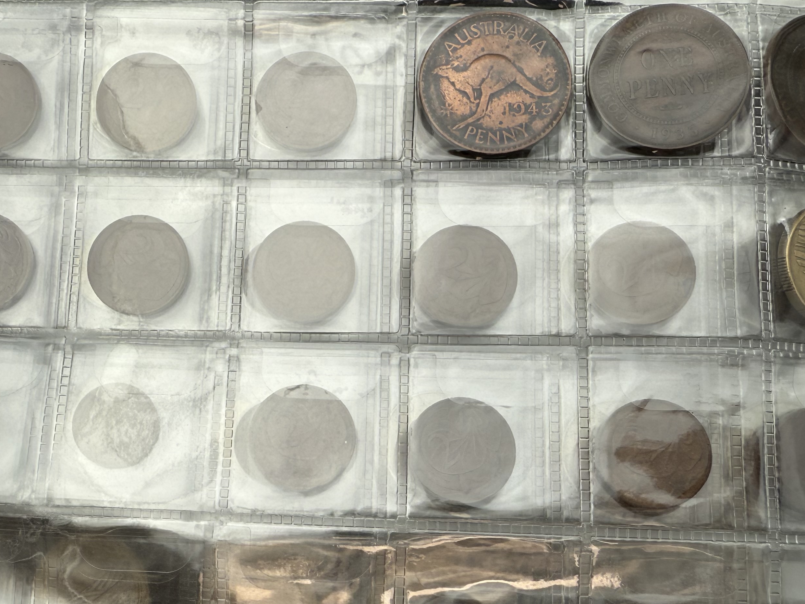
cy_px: 363
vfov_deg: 36.7
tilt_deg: -81.4
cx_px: 335
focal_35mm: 39
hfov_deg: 47.7
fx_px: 907
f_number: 2.2
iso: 40
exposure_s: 1/312
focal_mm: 2.22
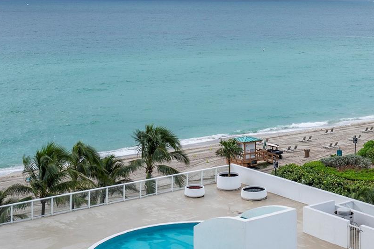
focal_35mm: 70
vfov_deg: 19.0
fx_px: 727
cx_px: 264
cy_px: 8
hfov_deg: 28.6
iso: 100
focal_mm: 35
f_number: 10
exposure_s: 1/100
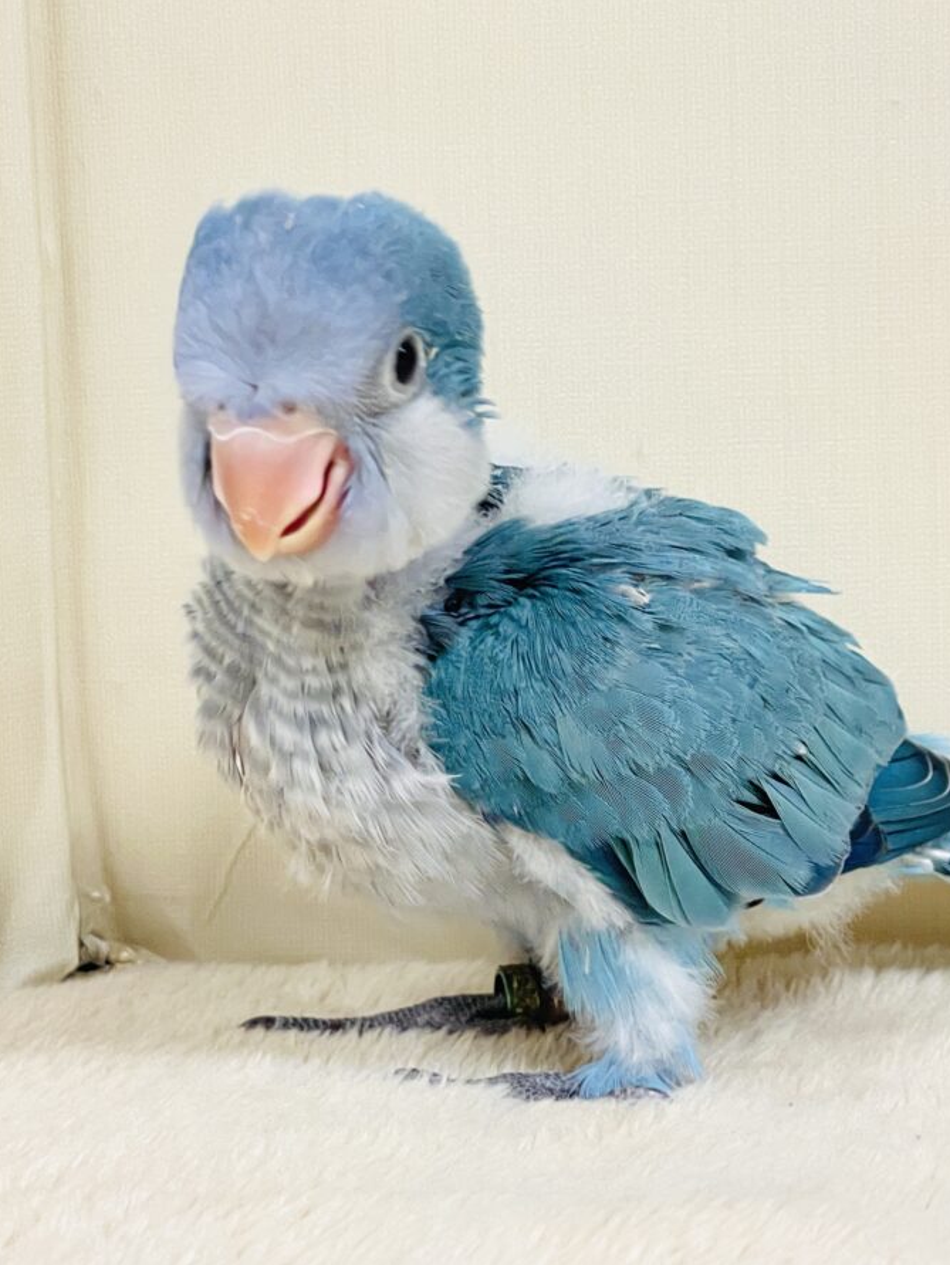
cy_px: 636
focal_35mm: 70
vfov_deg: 27.8
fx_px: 2560
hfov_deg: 21.0
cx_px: 547
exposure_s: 1/116
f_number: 2
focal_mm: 6
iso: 160
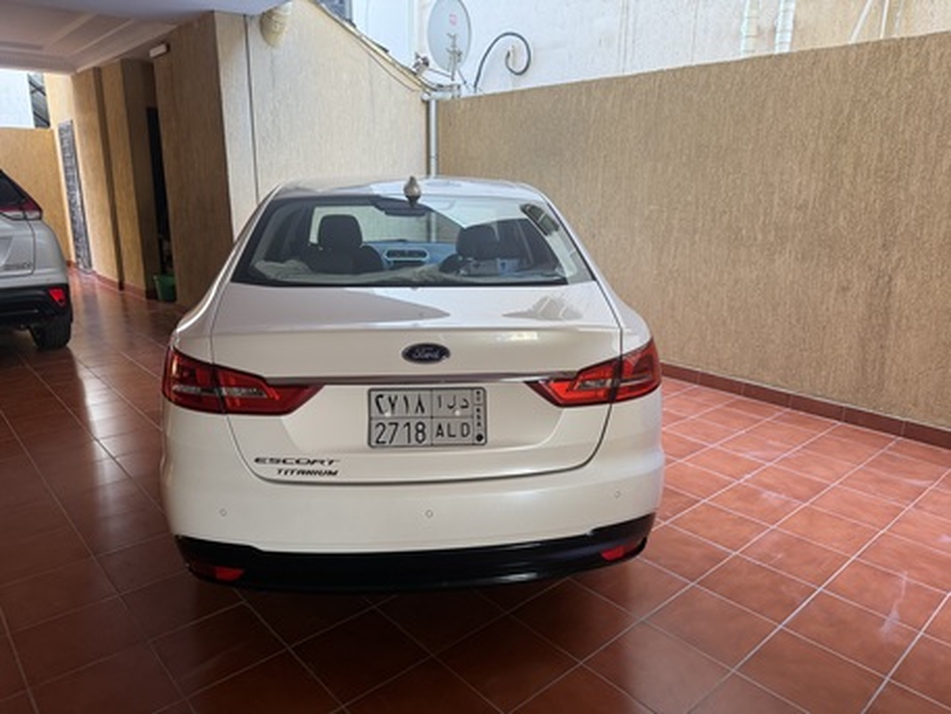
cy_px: 357
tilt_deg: -14.5
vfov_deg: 56.8
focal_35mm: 24
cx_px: 476
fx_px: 660
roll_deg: -1.3
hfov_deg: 71.6
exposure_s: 1/120
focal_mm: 6.76
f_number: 1.78
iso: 200
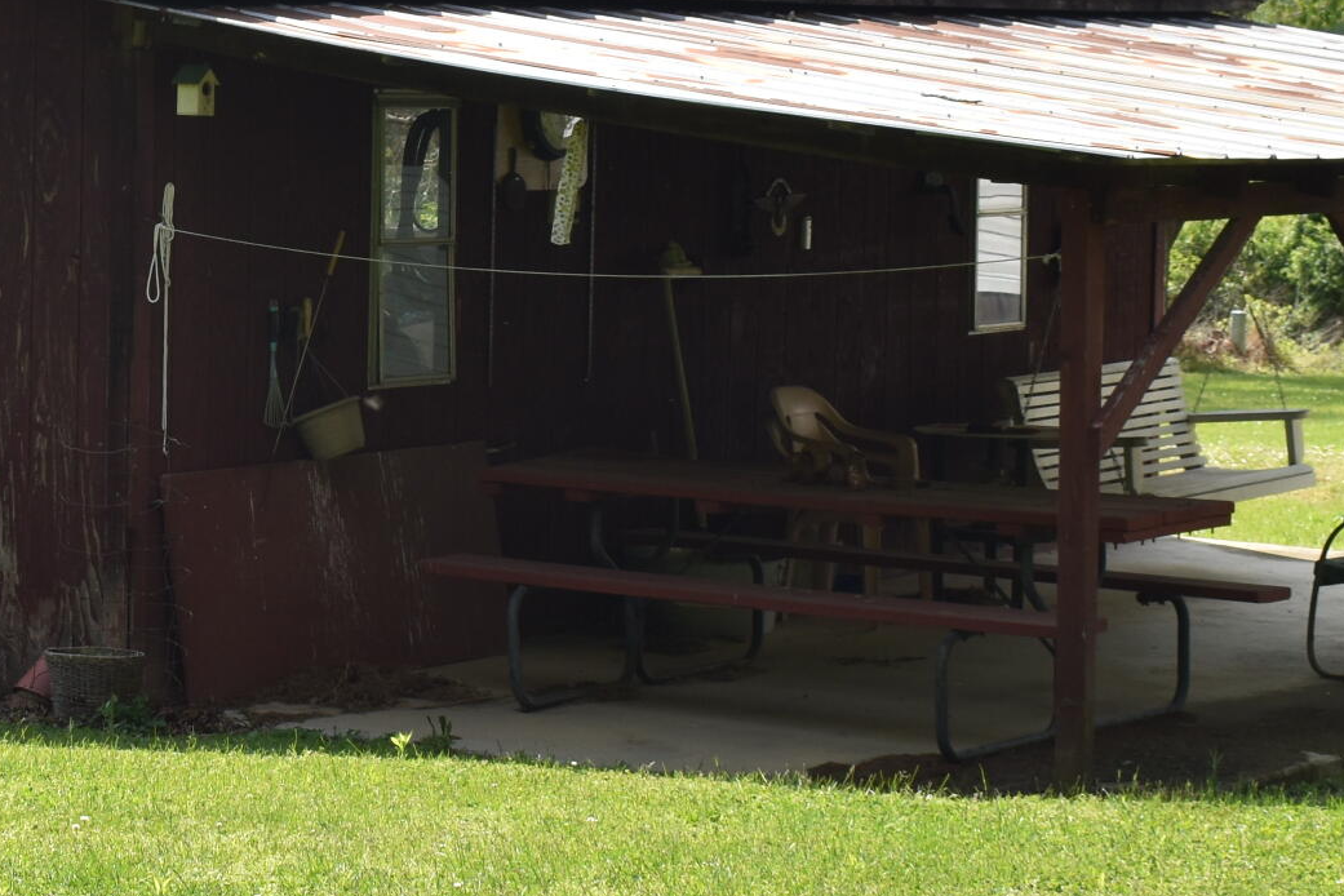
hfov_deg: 16.7
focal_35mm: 121
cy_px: 418
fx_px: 4517
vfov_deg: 11.3
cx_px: 188
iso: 125
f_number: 8
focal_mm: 28
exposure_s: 1/250
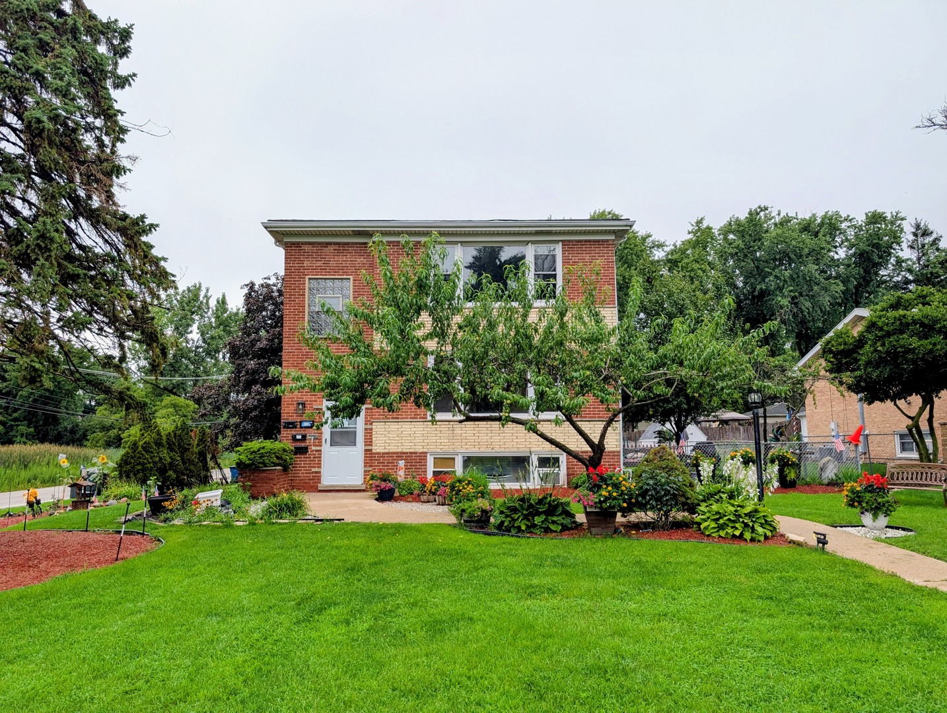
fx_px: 658
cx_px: 474
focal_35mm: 24
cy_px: 356
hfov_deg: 71.5
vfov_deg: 56.9
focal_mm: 6.9
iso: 21
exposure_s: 1/130
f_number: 1.68
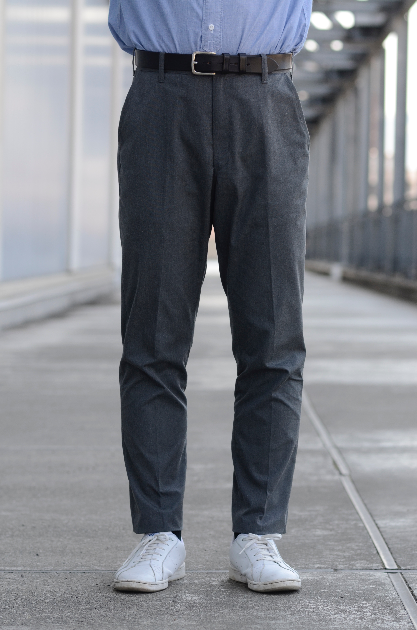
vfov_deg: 16.1
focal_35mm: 128
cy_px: 315
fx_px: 2225
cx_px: 208
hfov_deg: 10.7
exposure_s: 1/500
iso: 320
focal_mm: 85
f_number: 1.8
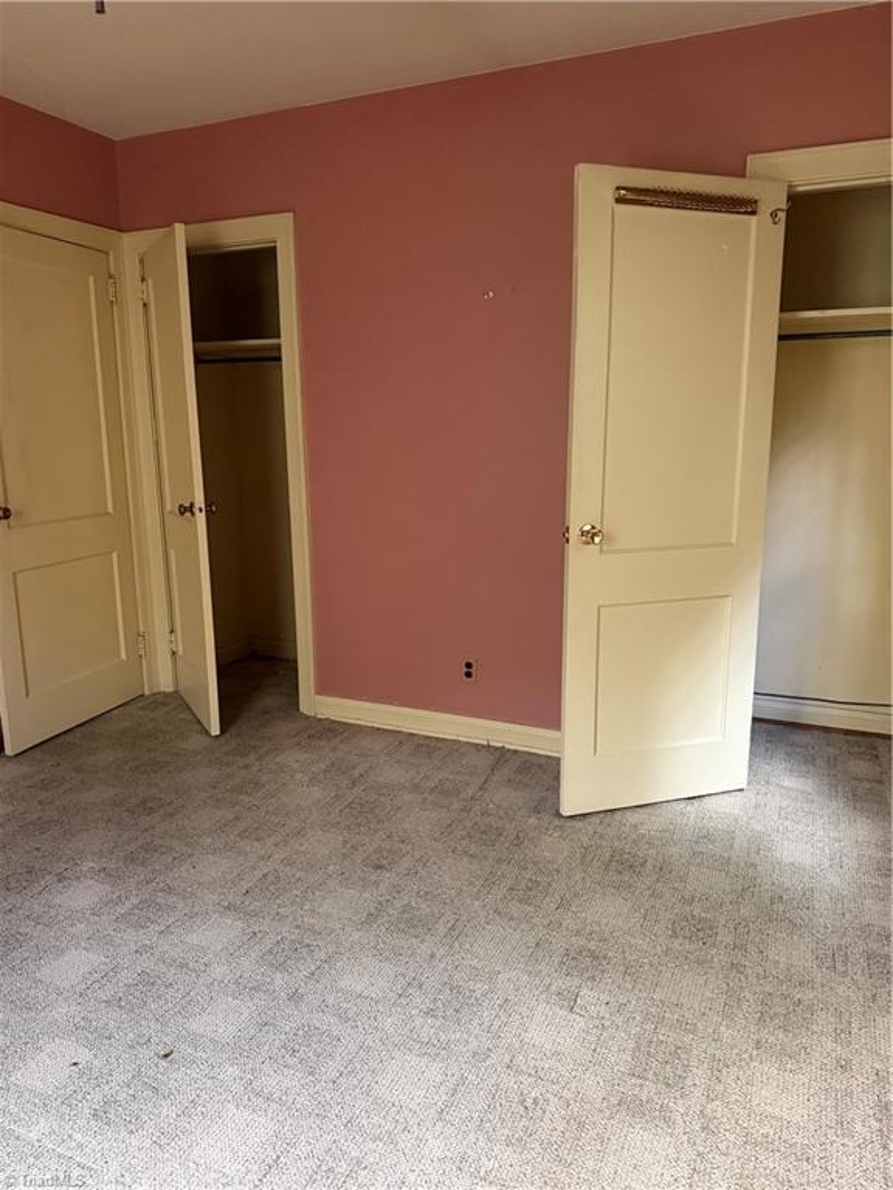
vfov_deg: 71.6
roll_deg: +0.2
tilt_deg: -11.3
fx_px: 826
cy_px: 595
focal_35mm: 24
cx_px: 446
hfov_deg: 56.8
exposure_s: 1/48
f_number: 1.78
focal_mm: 6.76
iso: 800
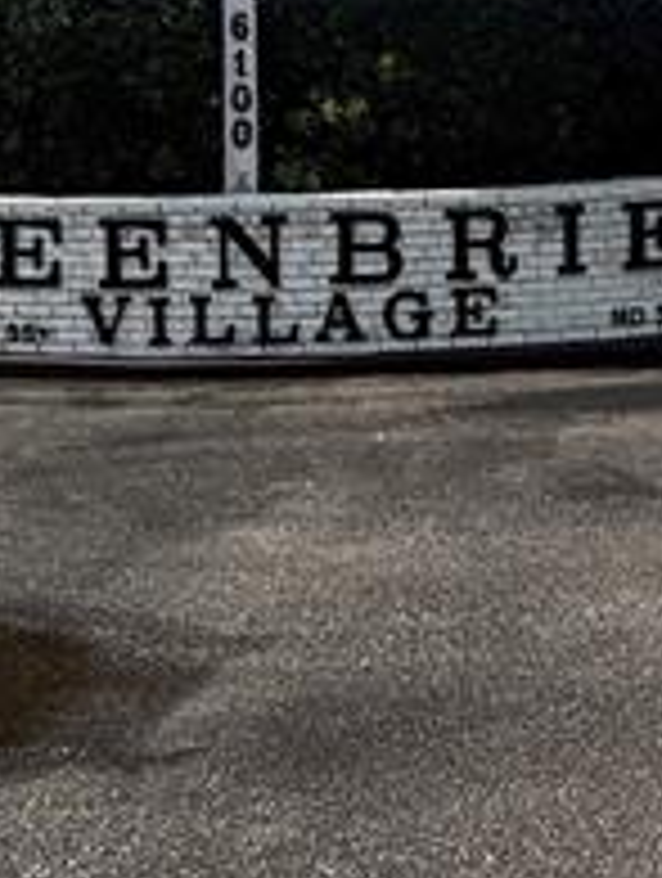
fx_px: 1398
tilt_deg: +2.8
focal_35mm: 55
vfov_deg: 32.4
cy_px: 27
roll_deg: +0.5
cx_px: 306
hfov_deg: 26.6
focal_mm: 2.22
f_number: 2.2
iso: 50
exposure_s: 1/3891
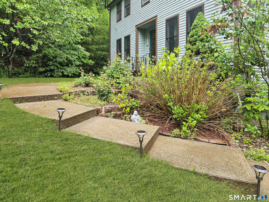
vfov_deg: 58.9
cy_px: 101
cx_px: 134
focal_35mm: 23
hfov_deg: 73.9
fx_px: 179
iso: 50
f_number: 1.8
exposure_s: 1/120
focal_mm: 5.4
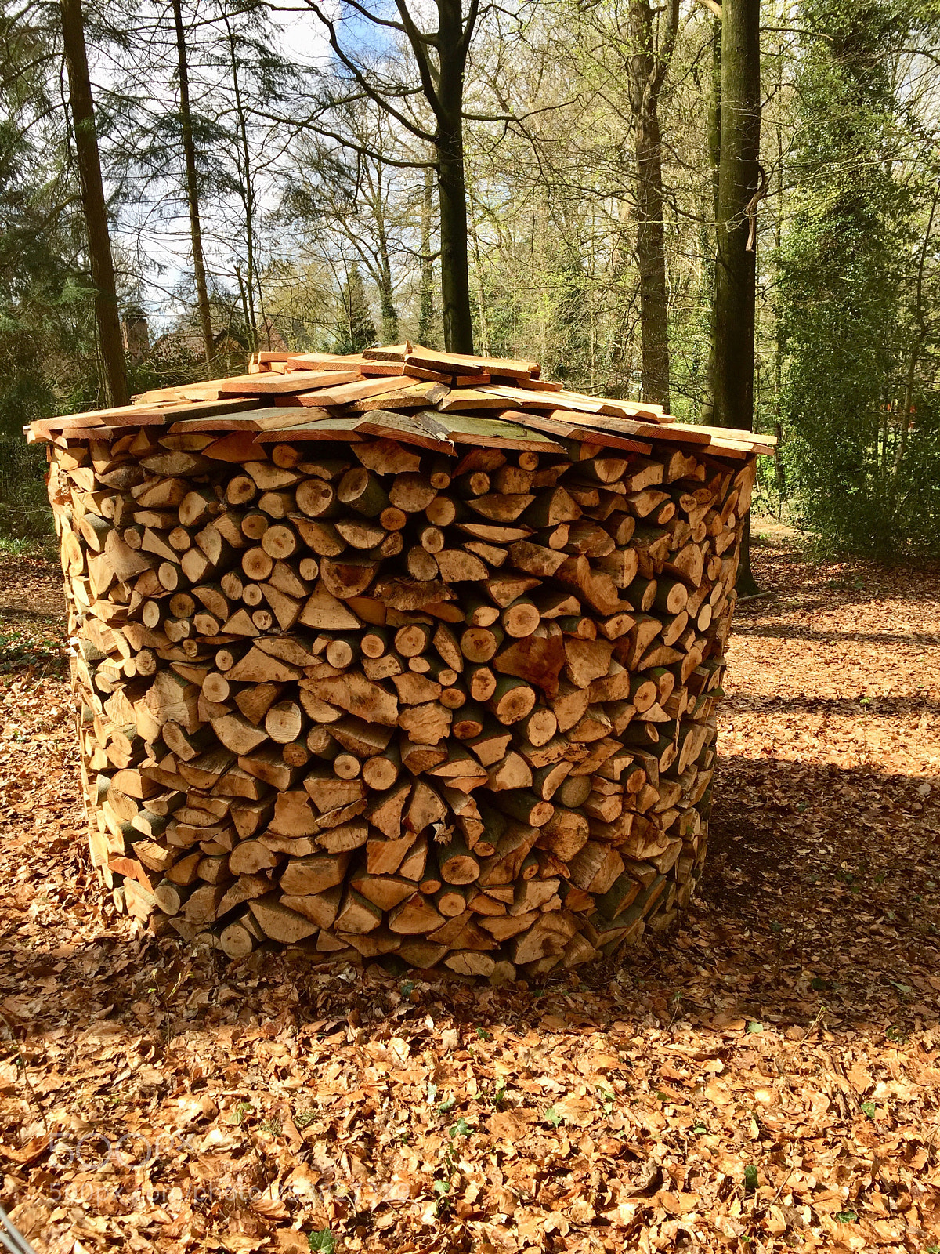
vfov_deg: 61.7
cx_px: 470
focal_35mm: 29
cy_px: 627
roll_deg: +1.2
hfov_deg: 48.2
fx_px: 1050
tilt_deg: -13.2
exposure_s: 1/719
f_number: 2.2
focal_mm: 4.15
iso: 32
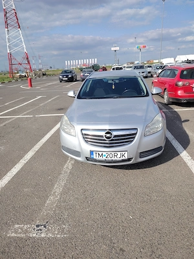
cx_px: 97
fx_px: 179
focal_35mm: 24
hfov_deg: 56.8
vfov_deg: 71.6
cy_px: 130
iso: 100
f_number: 1.75
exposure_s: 1/803
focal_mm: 5.25
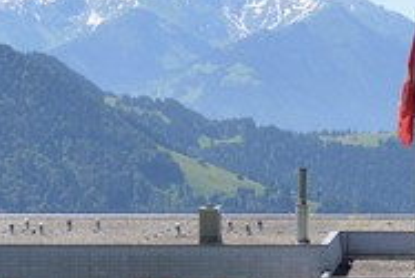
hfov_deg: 12.4
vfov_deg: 8.4
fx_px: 1892
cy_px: 248
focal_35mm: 164
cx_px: 368
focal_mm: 20
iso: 100
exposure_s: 1/500
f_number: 5
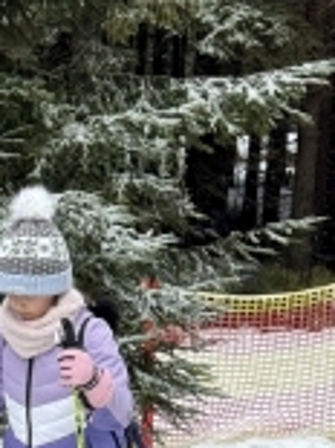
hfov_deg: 7.7
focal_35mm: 186
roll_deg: -1.8
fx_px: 2403
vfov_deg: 10.3
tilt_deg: -10.2
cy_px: 636
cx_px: -312
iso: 64
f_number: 1.78
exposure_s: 1/1560
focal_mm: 6.86
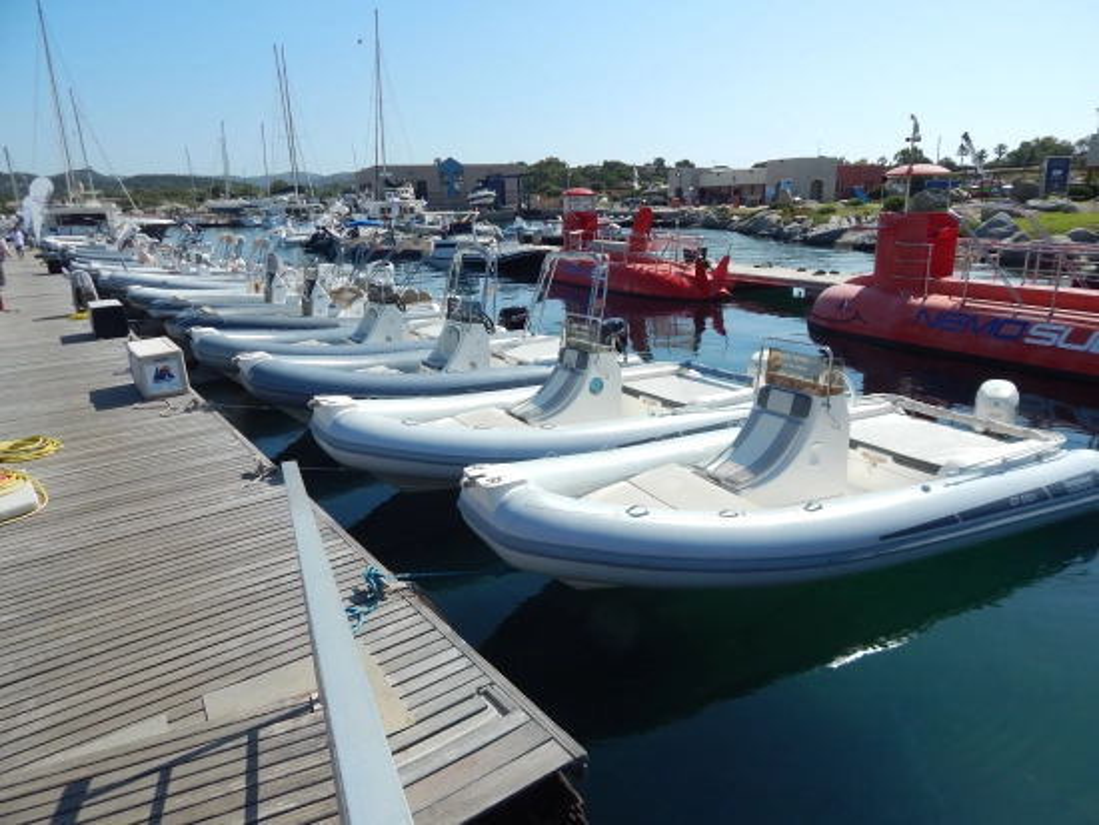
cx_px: 550
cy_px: 412
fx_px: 731
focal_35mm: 23
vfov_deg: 58.9
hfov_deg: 73.9
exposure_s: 1/800
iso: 125
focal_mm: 4
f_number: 6
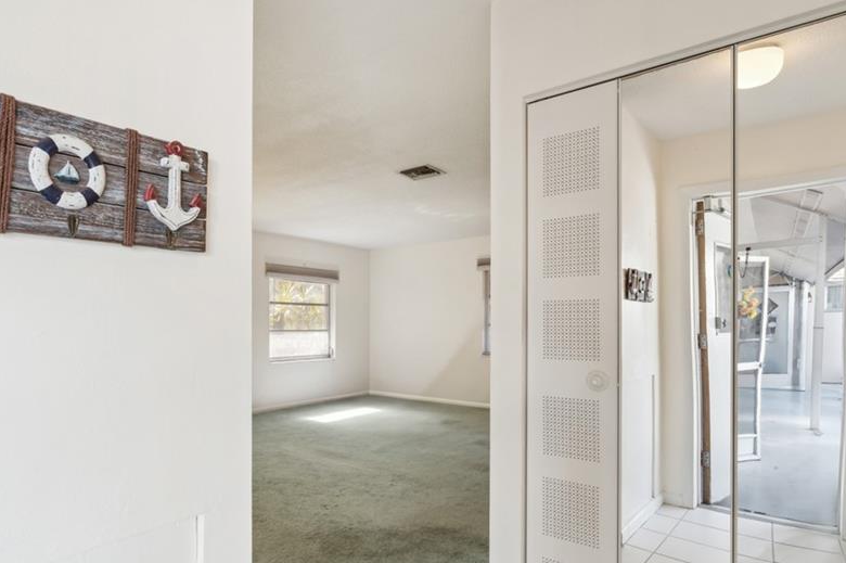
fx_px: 493
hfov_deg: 80.0
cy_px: 334
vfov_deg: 59.0
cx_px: 328
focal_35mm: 21
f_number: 9
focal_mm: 16
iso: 200
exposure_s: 1/15
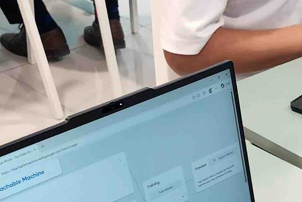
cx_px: 364
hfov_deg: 18.4
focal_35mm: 105
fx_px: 881
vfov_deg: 12.1
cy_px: 346
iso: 400
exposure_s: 1/120
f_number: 1.8
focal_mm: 6.4
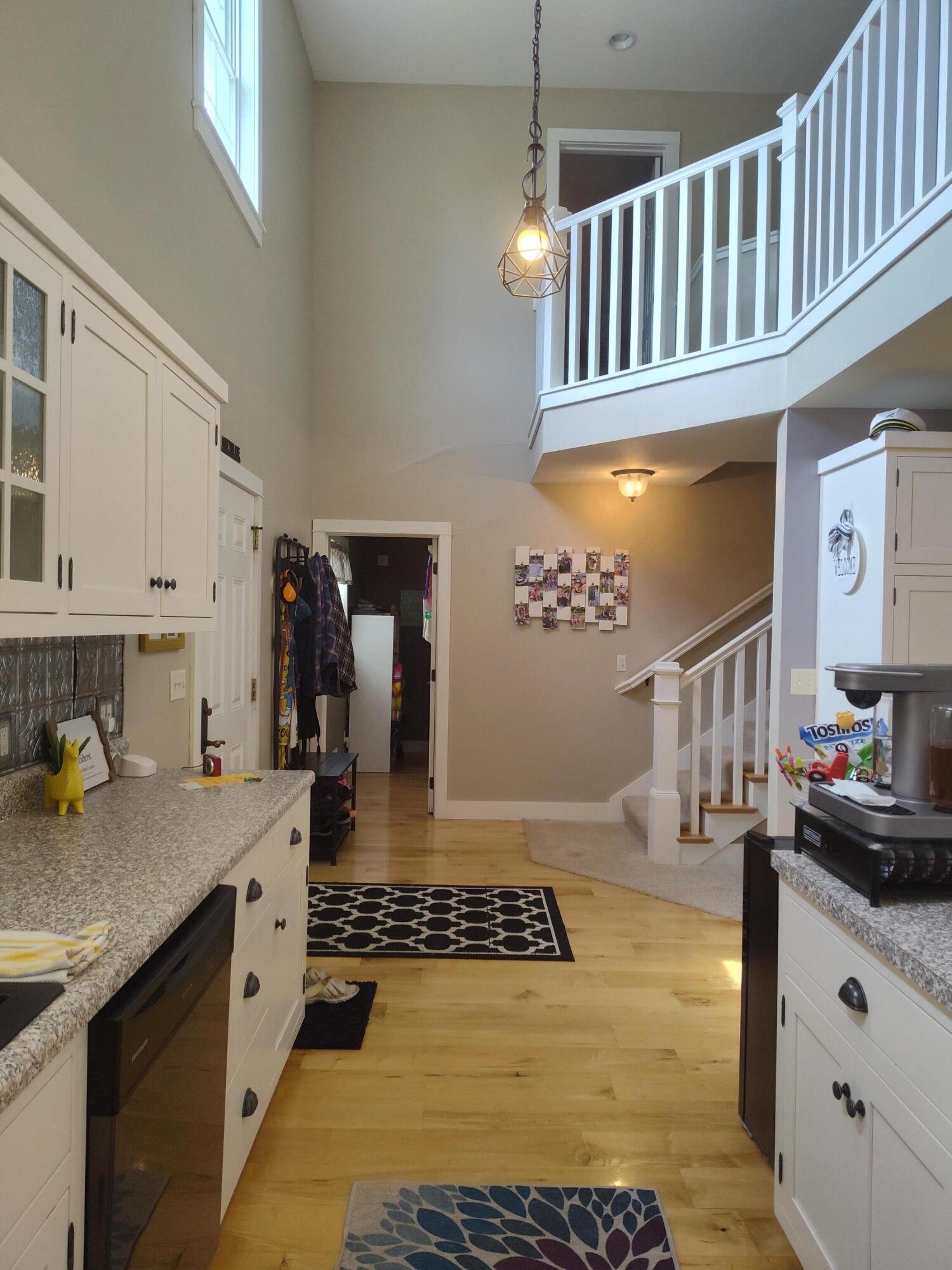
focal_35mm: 23
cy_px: 635
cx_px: 476
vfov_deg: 73.9
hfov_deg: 58.9
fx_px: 843
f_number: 1.8
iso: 319
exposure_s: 1/120
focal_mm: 5.56
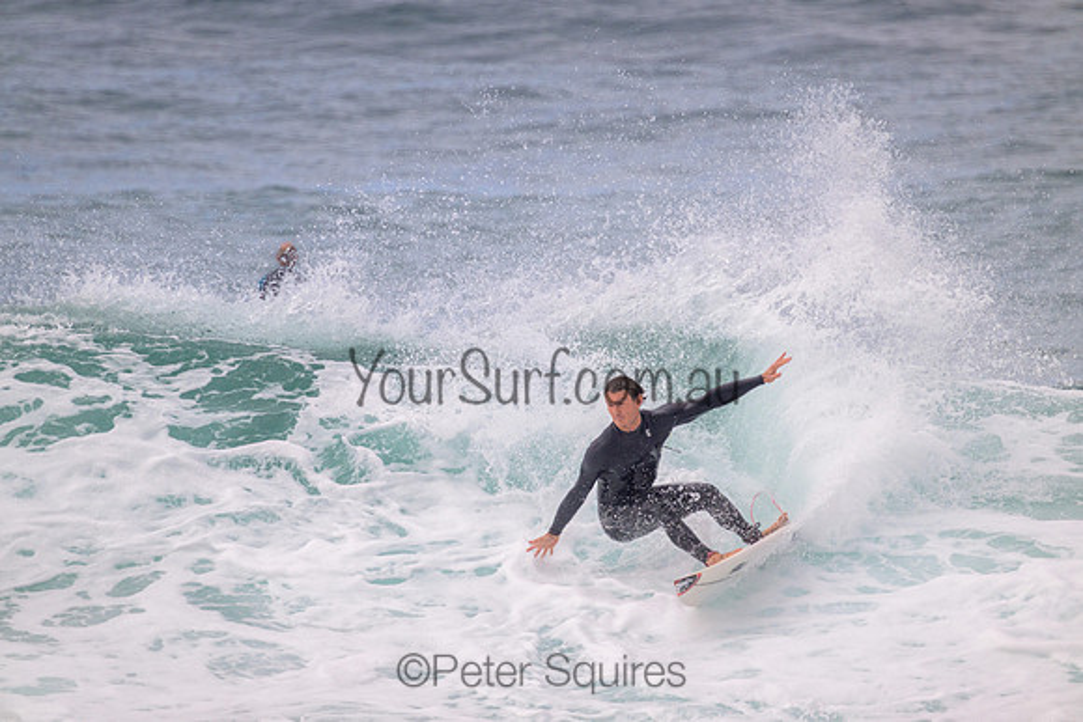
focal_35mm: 800
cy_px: 361
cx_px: 542
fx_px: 24071
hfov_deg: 2.6
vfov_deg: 1.7
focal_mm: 800
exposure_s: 1/2000
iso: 900
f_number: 11
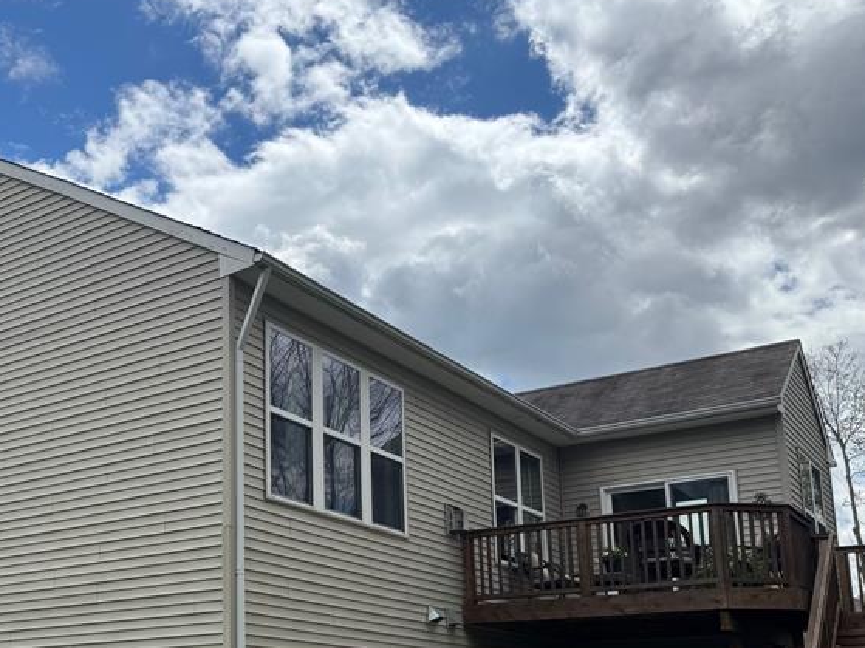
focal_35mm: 44
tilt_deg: +11.2
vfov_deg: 32.0
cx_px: 193
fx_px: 1099
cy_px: 521
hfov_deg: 41.4
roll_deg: -0.2
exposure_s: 1/5814
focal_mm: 6.76
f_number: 1.78
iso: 80
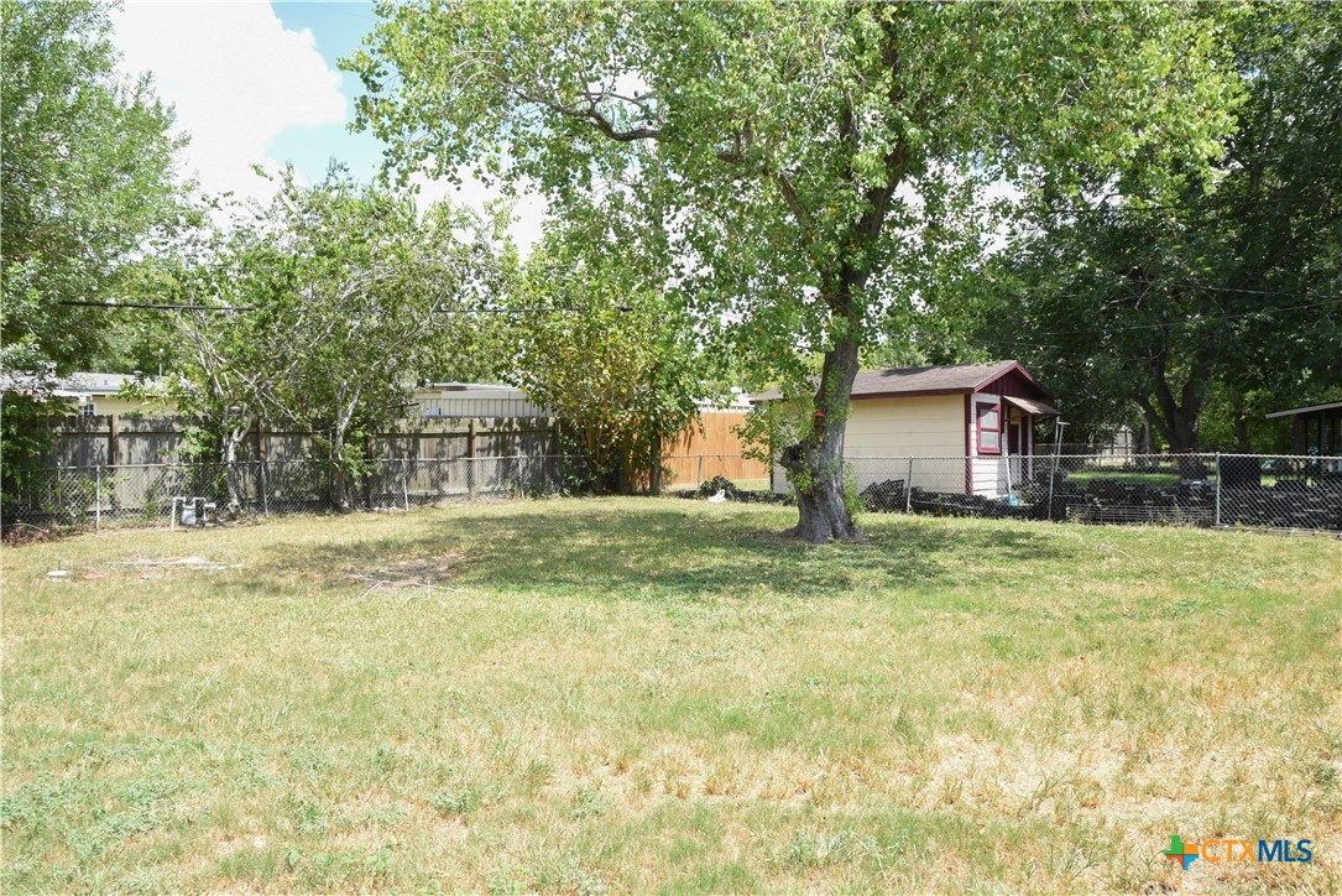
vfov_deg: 45.0
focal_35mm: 29
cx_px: 671
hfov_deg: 63.6
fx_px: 1081
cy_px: 448
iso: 200
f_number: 14
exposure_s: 1/40
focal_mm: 29
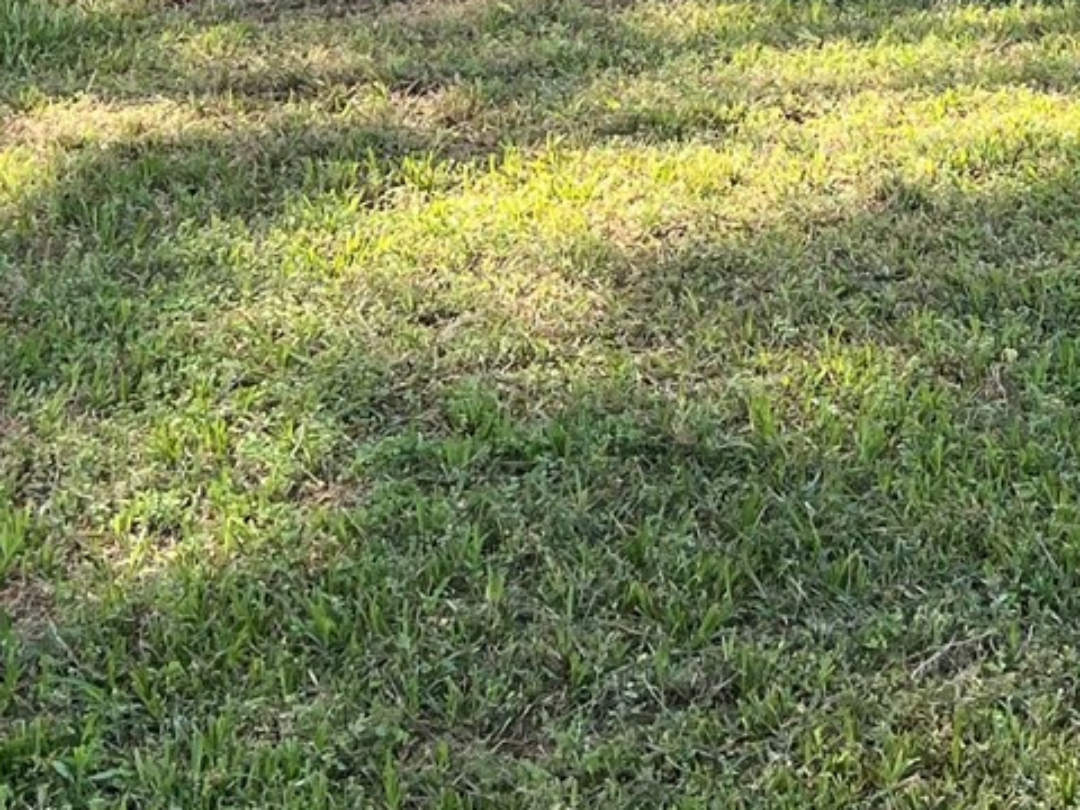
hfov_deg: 18.8
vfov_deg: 13.2
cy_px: -536
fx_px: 3245
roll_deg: +0.3
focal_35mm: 104
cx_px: 740
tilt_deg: -3.9
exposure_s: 1/763
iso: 50
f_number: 1.5
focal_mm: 5.7
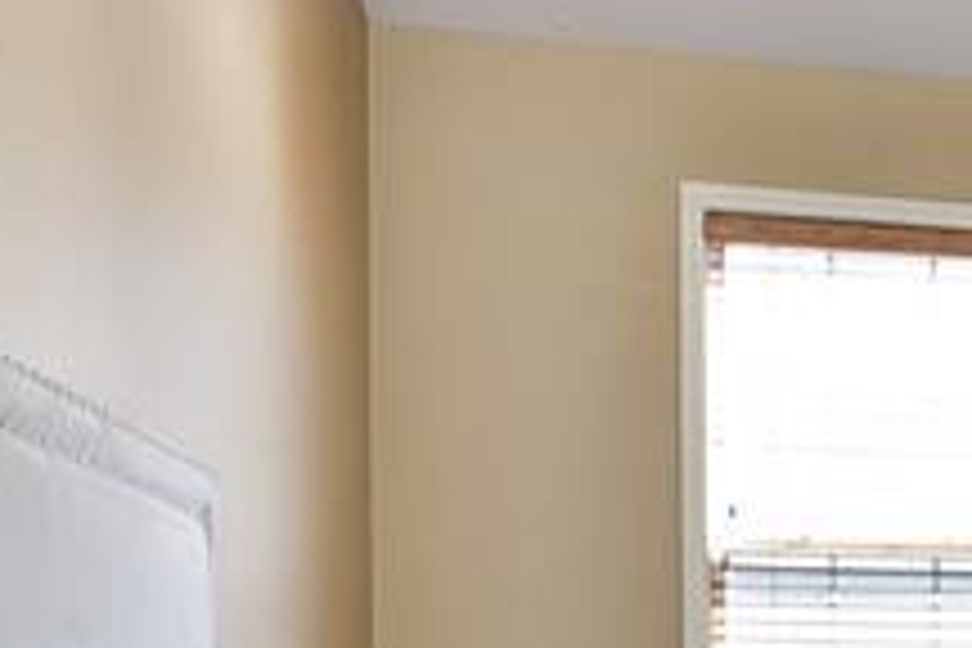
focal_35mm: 71
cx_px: 1264
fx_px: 1917
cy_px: 812
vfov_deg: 18.1
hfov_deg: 24.7
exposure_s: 1/125
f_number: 5.6
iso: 560
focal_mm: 15
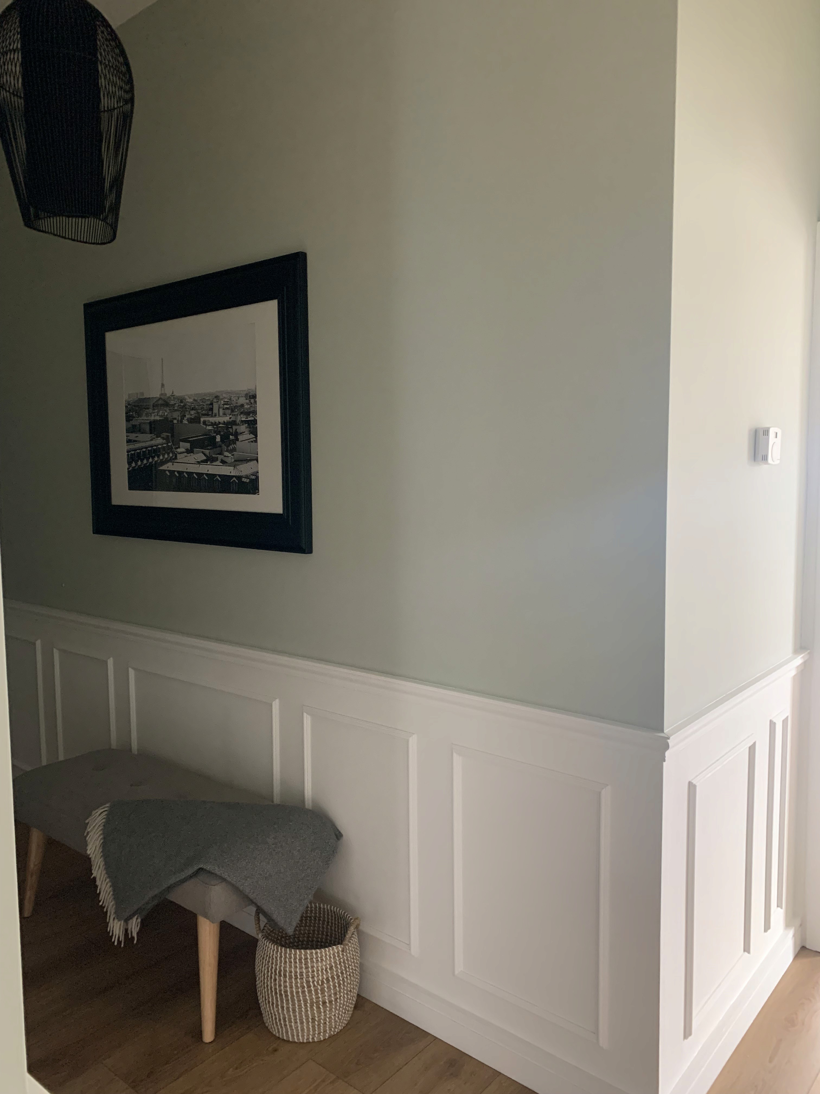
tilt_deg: -5.1
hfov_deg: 53.1
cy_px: 547
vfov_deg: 67.3
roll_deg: +1.3
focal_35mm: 26
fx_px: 821
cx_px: 410
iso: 400
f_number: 1.8
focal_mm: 4.25
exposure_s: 1/40
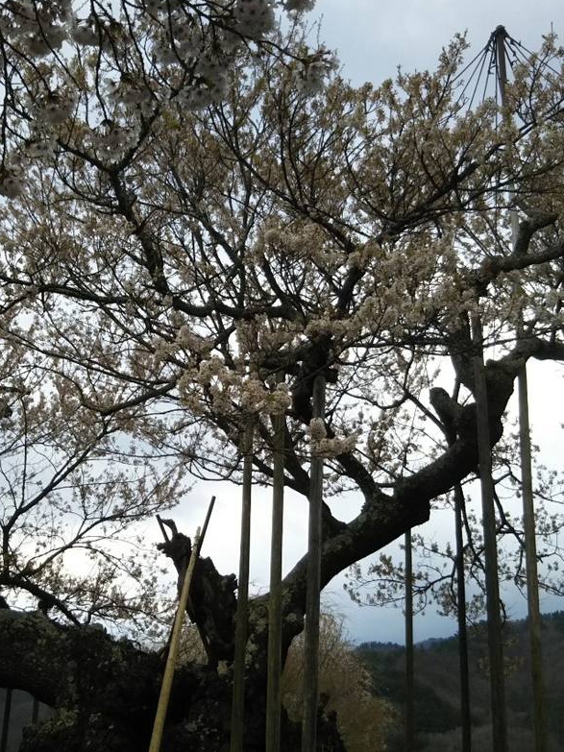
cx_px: 236
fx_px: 1000
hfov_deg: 31.5
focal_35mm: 46
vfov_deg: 41.2
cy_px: 418
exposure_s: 1/562
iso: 25
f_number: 2.2
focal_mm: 4
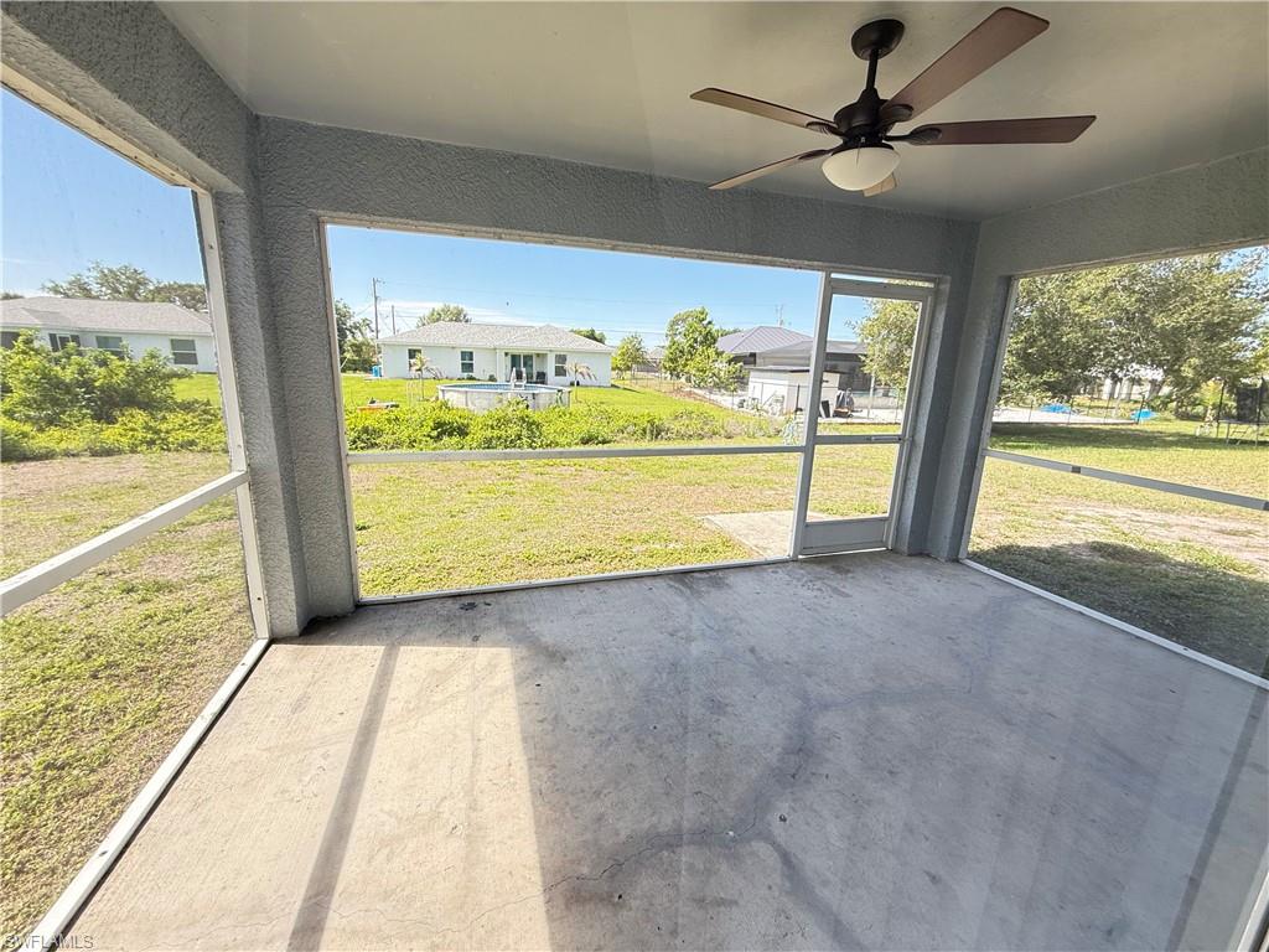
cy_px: 476
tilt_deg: -12.4
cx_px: 634
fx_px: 513
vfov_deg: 85.7
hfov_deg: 102.1
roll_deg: -1.8
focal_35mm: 14
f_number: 2.2
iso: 64
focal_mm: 2.22
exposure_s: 1/127
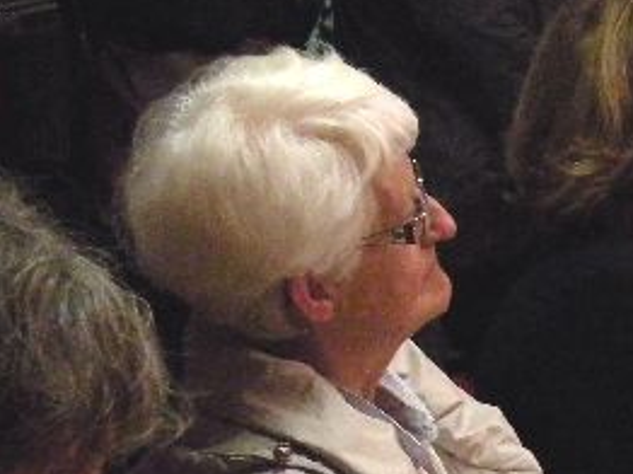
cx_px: 575
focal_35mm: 171
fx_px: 3124
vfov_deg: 8.7
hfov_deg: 11.5
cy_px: 206
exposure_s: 1/125
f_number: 3.5
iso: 800
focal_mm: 9.8
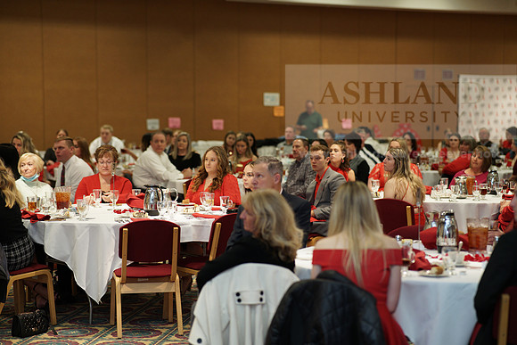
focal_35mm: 85
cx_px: 258
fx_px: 1221
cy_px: 172
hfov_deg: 23.9
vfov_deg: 16.1
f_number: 2
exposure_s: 1/160
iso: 800
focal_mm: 85
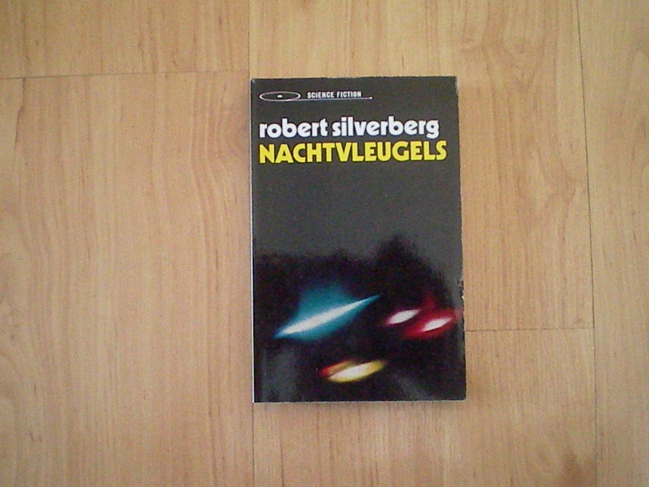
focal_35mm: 38
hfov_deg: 49.0
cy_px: 244
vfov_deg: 37.7
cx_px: 324
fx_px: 712
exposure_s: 1/68.7
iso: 1800
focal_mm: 6.3
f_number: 3.1
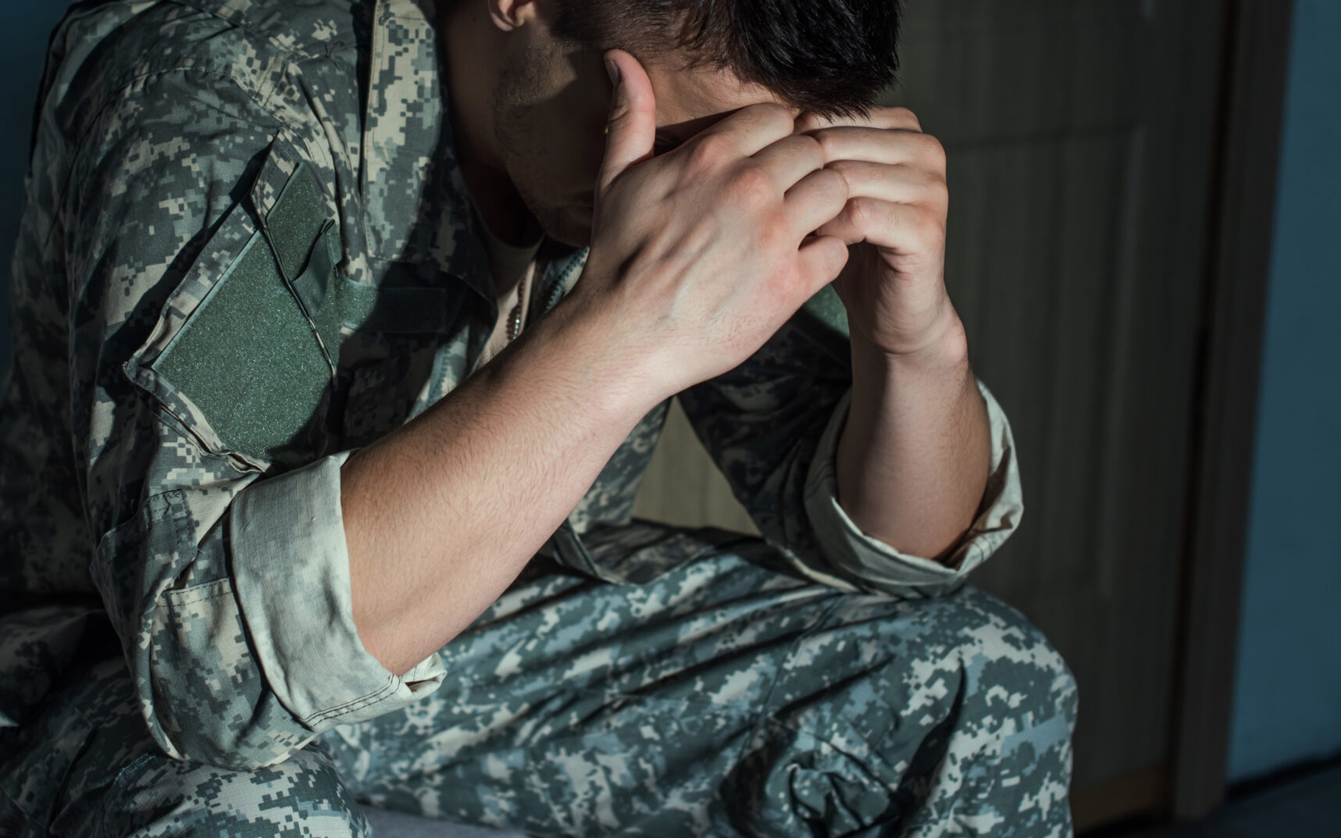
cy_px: 233
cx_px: 519
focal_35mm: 76
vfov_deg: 17.1
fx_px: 2777
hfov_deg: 27.1
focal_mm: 50
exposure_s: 1/160
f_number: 3.5
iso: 320
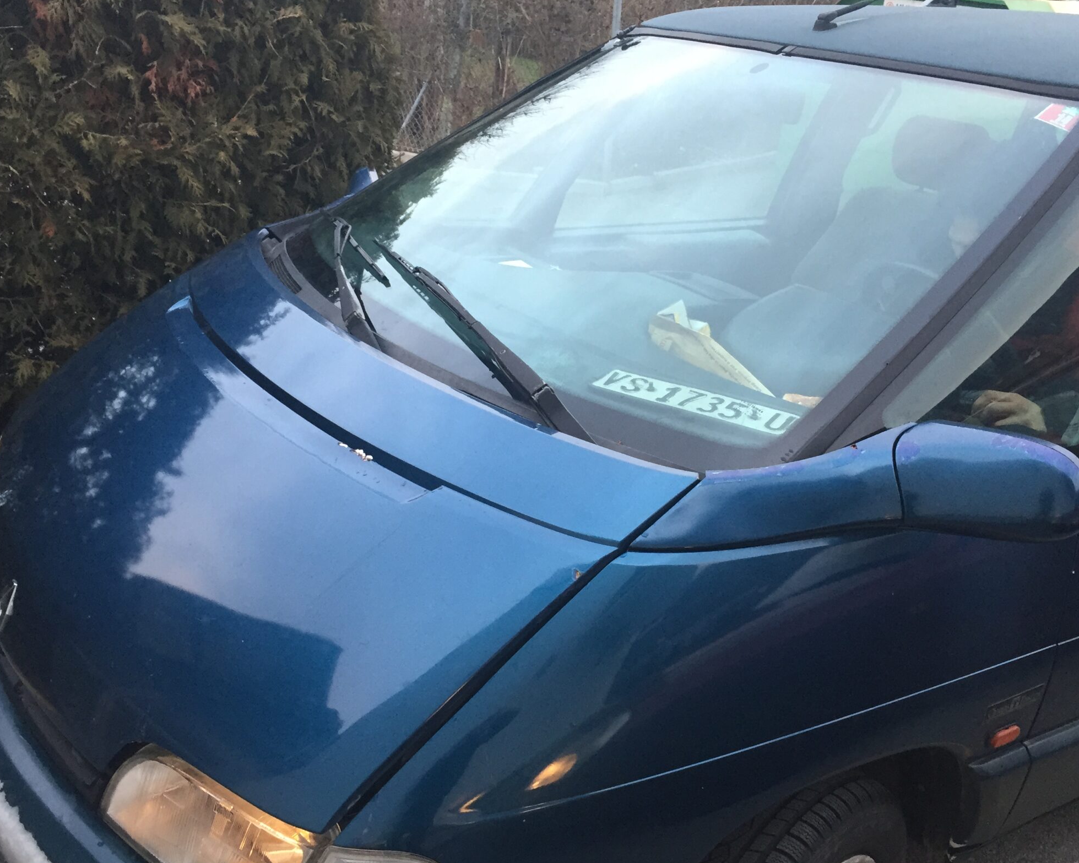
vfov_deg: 40.1
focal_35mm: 37
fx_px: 1182
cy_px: 474
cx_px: 603
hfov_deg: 49.0
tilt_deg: -23.8
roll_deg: -5.8
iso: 100
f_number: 2.2
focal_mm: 4.15
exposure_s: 1/30
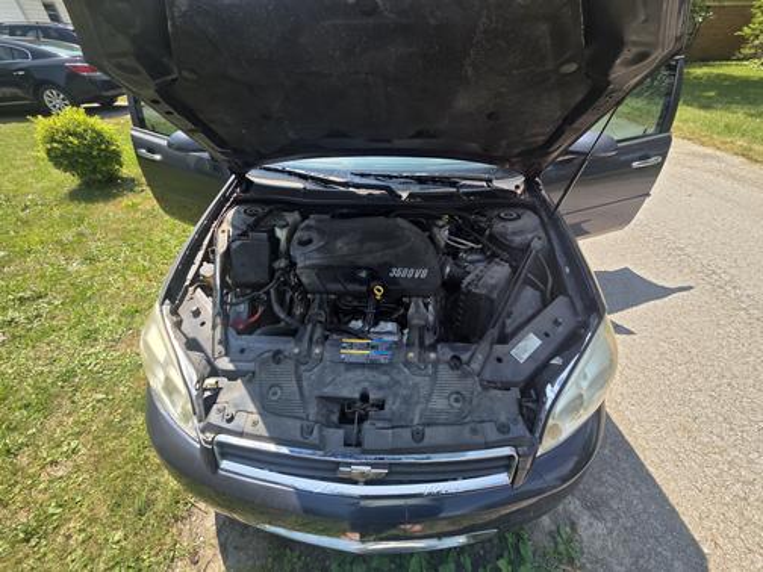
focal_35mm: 13
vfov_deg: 89.9
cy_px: 286
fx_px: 287
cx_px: 382
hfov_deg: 106.2
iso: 50
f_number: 2.2
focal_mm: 2.2
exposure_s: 1/868
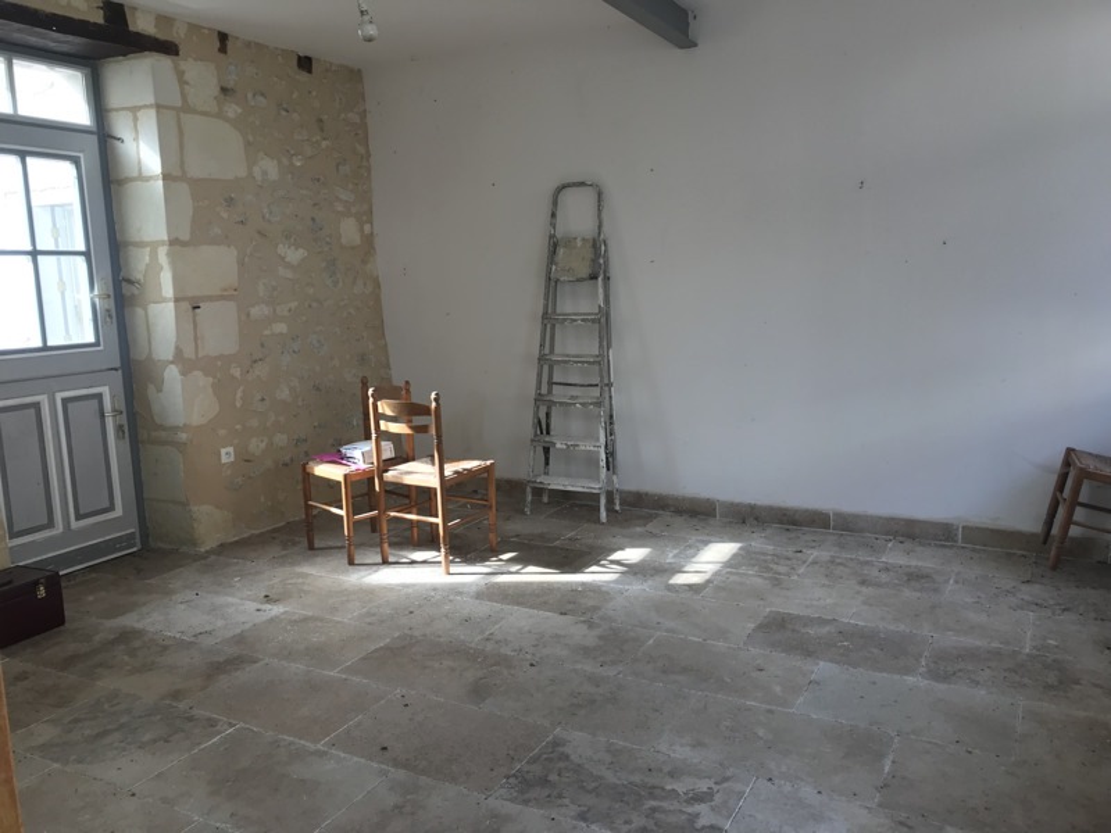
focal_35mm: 28
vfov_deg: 49.7
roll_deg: +1.5
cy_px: 416
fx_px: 899
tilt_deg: -7.0
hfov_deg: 63.4
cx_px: 556
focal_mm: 3.99
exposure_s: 1/90
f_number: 1.8
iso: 20
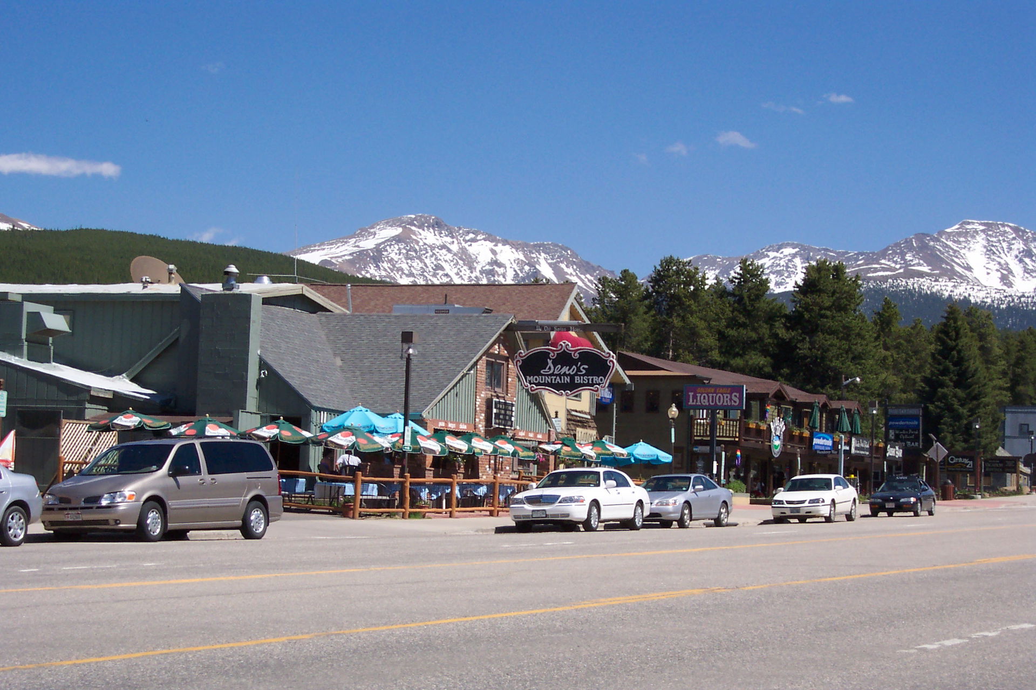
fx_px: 2561
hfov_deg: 22.9
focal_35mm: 89
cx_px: 518
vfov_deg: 15.4
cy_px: 345
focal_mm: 18.7
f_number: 8
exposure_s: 1/500
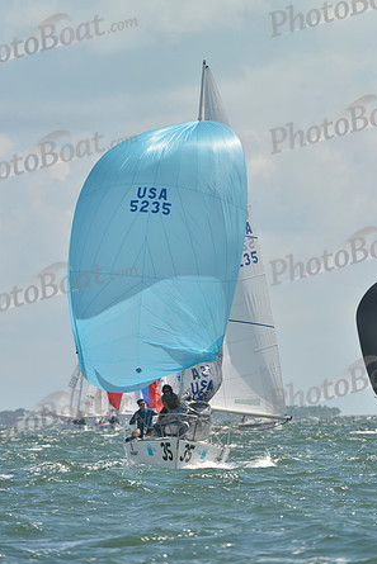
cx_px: 204
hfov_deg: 2.9
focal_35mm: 469
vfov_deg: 4.4
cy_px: 205
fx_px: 7361
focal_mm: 360
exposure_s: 1/1000
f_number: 7.1
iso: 200
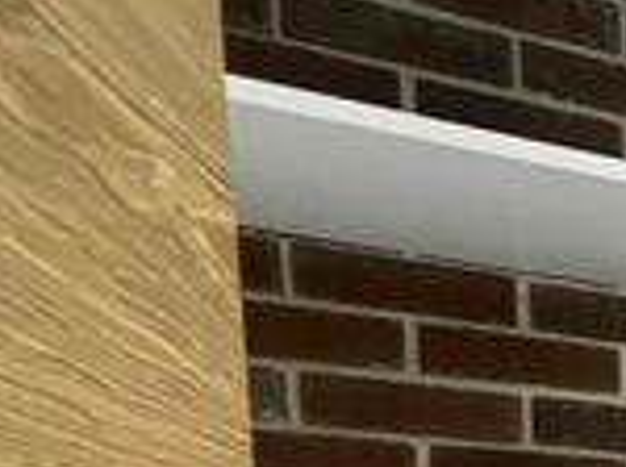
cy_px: 763
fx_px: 1047
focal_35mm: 58
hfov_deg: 23.0
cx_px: 1054
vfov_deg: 20.3
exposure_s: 1/60
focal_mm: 1.57
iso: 125
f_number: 1.8
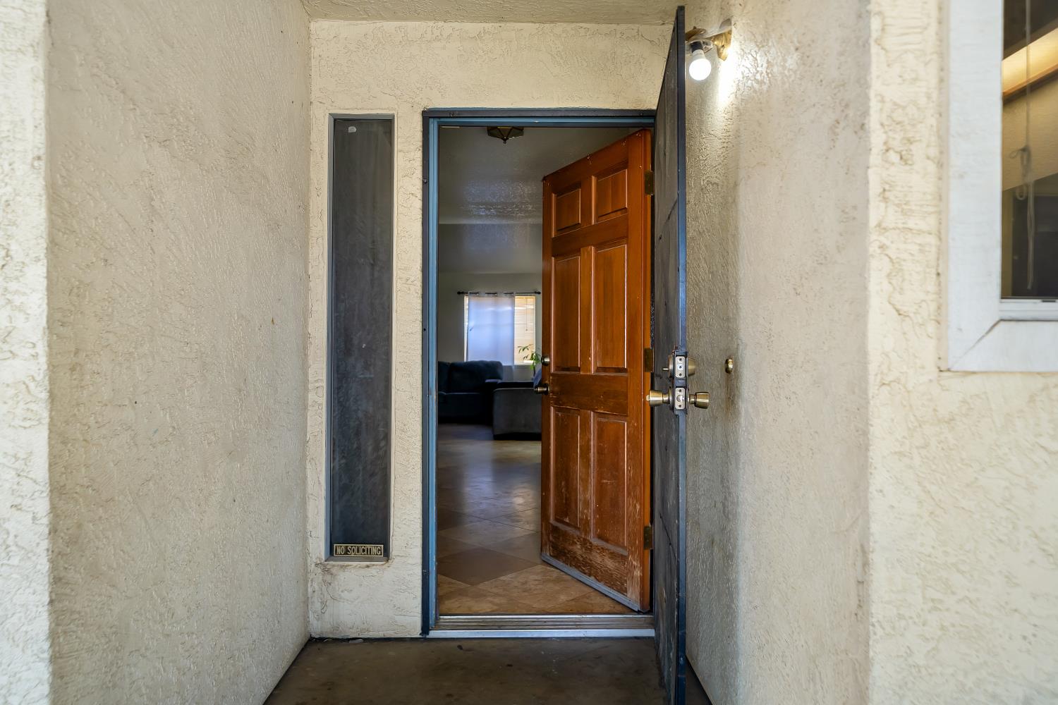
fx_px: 705
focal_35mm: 24
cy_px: 352
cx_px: 529
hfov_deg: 73.7
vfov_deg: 53.1
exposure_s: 1/160
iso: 800
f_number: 4
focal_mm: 24
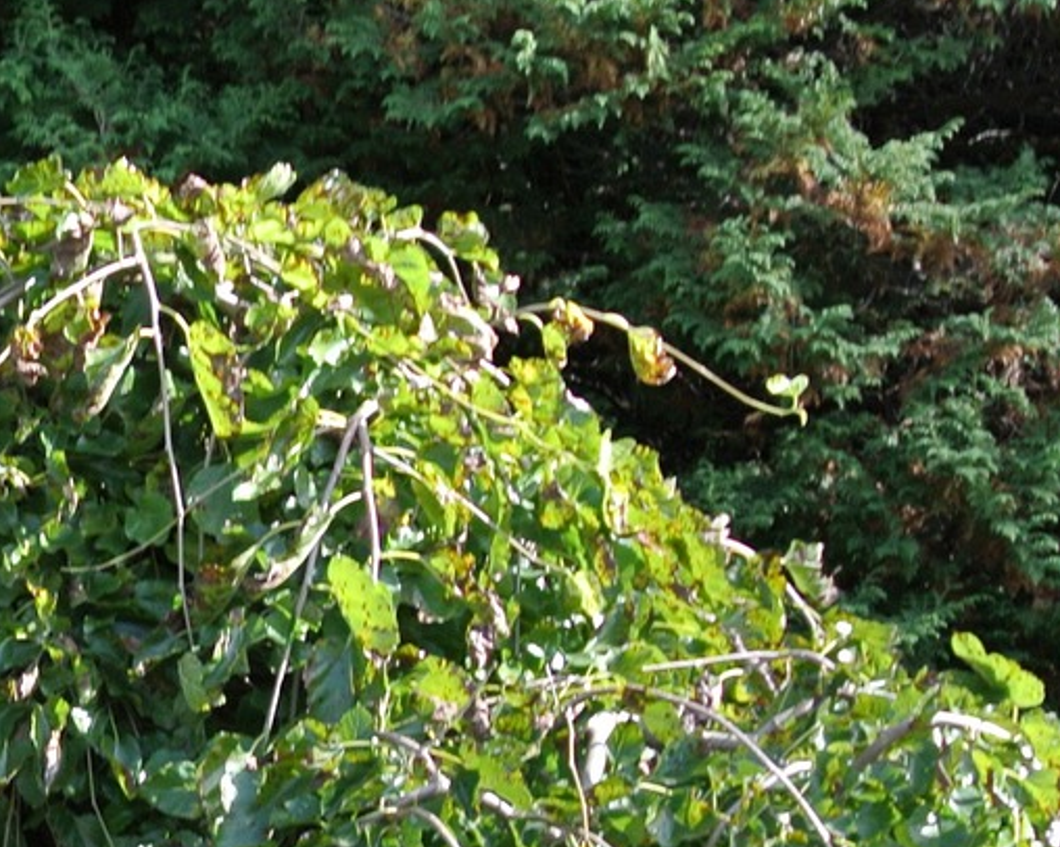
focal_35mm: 87
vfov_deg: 16.5
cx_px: -263
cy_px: 1154
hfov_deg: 20.4
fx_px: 2728
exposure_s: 1/250
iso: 160
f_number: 4
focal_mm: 10
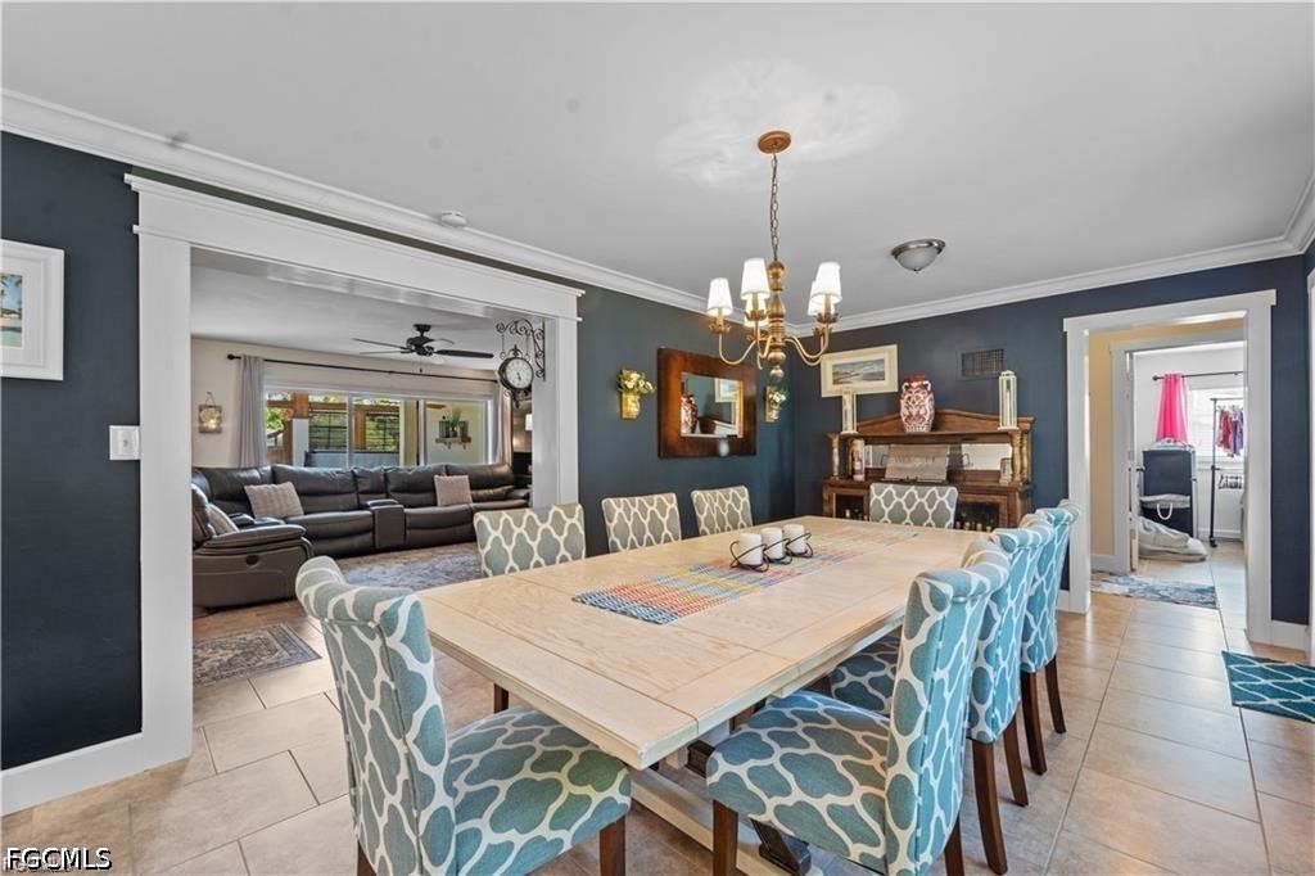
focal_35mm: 14
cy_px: 438
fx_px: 511
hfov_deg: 104.3
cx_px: 658
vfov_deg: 81.2
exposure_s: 1.6
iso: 250
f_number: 8
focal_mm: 14
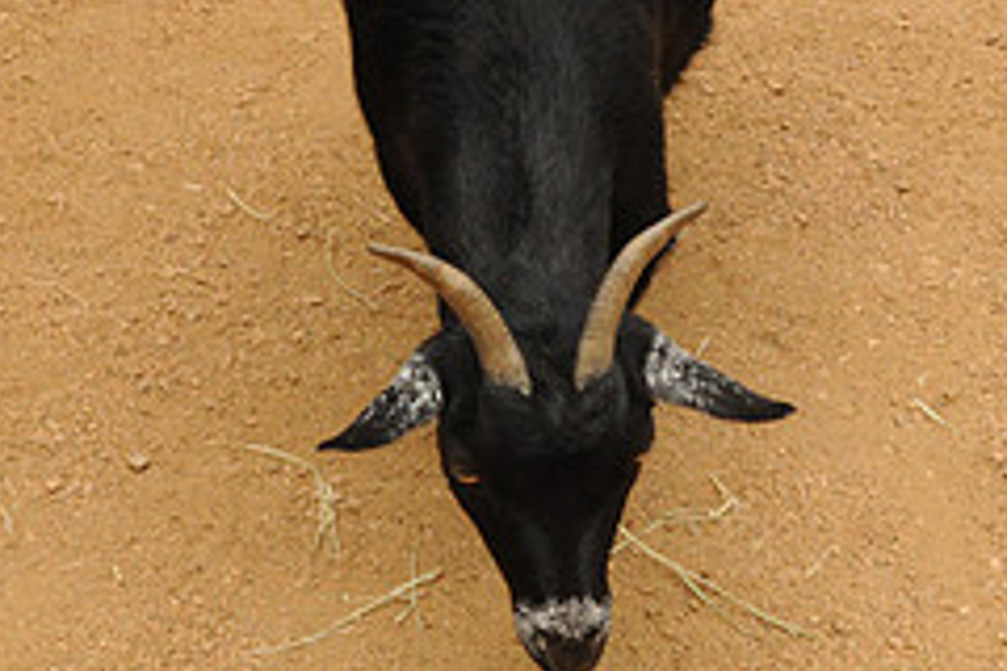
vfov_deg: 9.5
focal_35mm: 145
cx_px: 491
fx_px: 4056
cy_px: 270
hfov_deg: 14.2
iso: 1600
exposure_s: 1/200
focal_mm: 40
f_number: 22
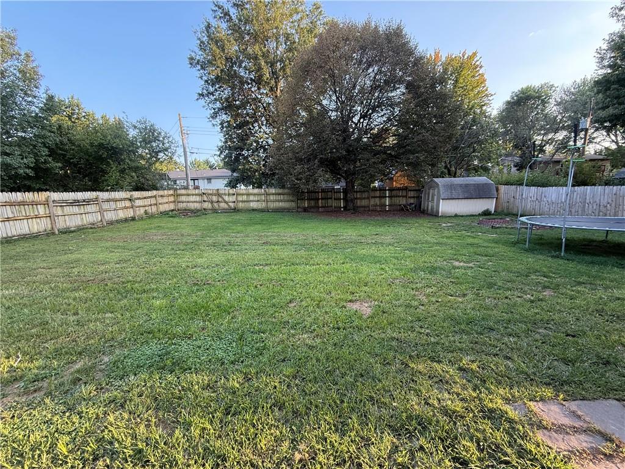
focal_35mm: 14
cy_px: 234
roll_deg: +1.7
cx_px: 312
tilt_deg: -6.4
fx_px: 253
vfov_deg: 85.7
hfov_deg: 102.1
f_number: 2.2
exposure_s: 1/99
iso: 80
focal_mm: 2.22
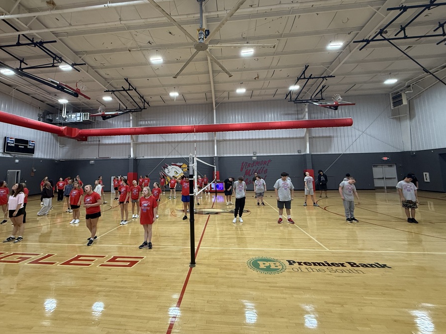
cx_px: 203
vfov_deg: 77.8
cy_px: 147
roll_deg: +0.9
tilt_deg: +6.5
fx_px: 206
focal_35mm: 16
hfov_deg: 94.3
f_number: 2.2
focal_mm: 2.22
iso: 250
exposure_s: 1/120
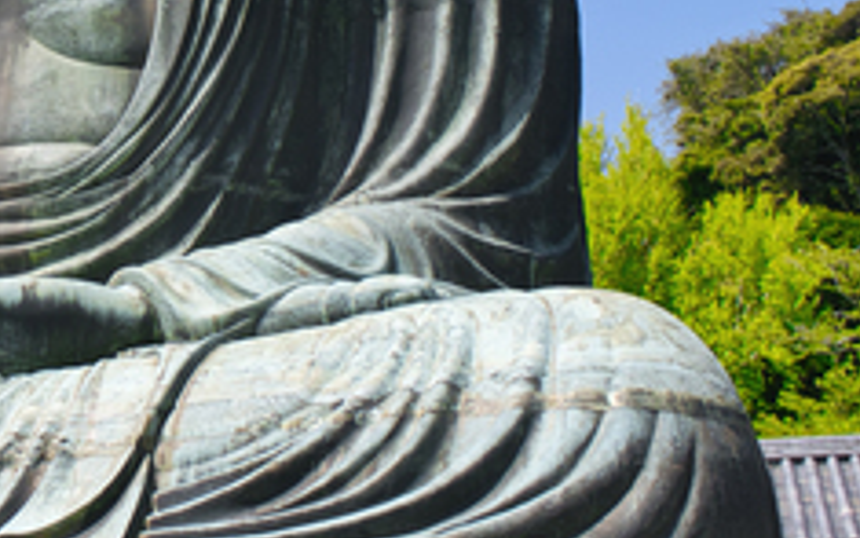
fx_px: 1758
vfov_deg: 16.9
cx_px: 22
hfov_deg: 26.2
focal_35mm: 75
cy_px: -48
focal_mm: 10
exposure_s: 1/1250
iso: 160
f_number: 4.5
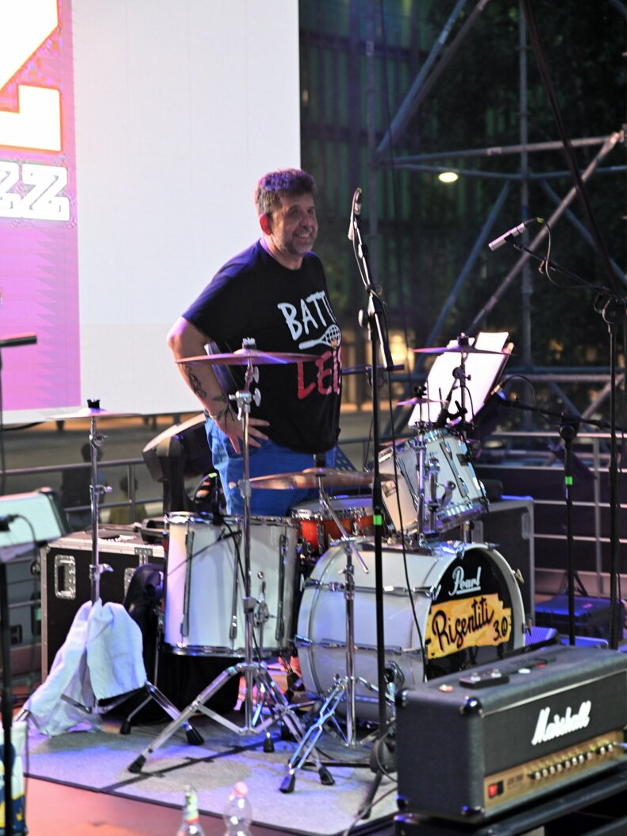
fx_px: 1835
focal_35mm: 76
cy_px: 401
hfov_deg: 19.4
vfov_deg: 25.7
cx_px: 314
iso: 2000
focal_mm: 70
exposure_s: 1/80
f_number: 2.8
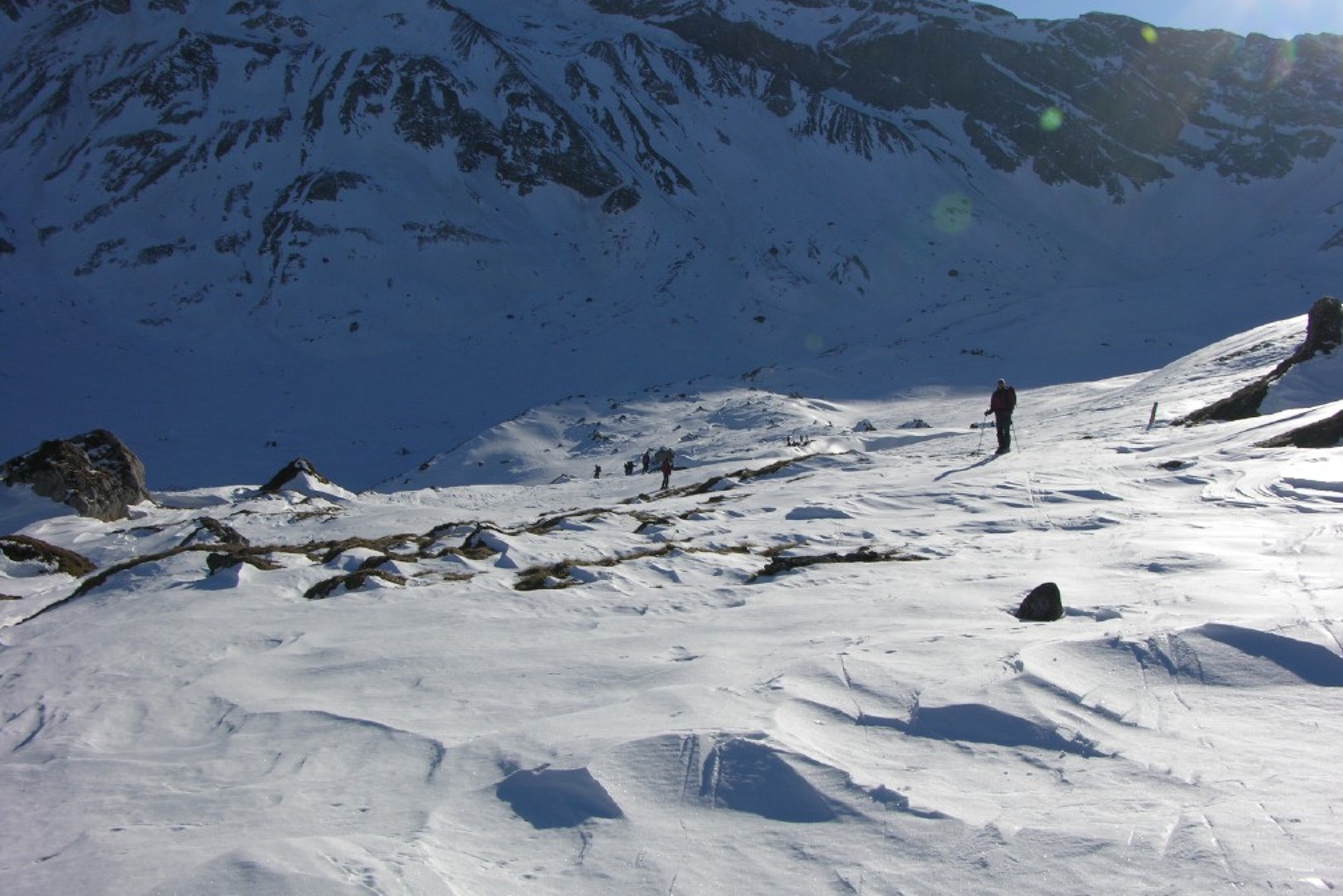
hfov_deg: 51.9
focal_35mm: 37
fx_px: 1381
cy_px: 484
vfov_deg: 35.9
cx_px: 679
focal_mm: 8.9
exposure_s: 1/348
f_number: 8
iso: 50
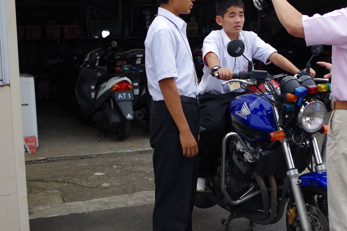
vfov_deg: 22.6
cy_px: 107
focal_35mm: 60
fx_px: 578
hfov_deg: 33.0
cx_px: 240
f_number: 4
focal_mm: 26.25
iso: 100
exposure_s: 1/160
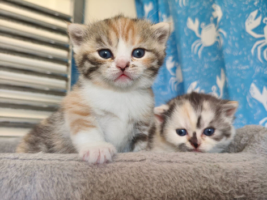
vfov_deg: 53.0
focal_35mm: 26
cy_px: 100
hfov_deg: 67.3
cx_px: 134
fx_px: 200
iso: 400
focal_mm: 4.95
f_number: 1.5
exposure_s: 1/50
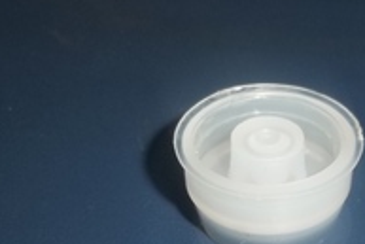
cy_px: 218
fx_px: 984
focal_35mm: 97
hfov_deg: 20.9
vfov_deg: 14.0
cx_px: 270
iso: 64
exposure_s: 1/30
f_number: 3.1
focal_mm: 6.5
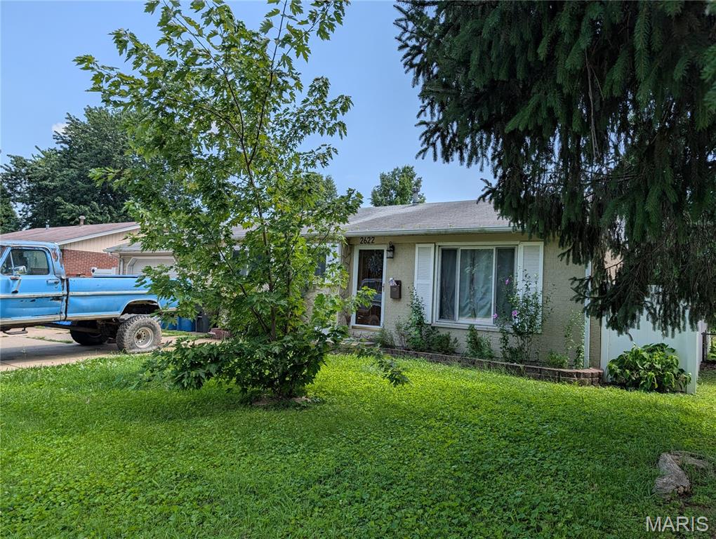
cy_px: 270
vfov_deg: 56.9
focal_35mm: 24
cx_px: 358
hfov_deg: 71.5
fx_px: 497
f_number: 1.68
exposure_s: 1/766
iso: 17
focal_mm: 6.9
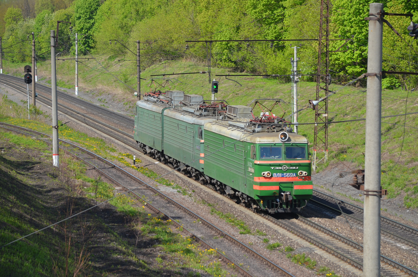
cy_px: 138
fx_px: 1599
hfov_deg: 14.9
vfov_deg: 9.9
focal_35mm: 138
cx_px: 209
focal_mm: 92
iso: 400
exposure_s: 1/1600
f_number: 6.3
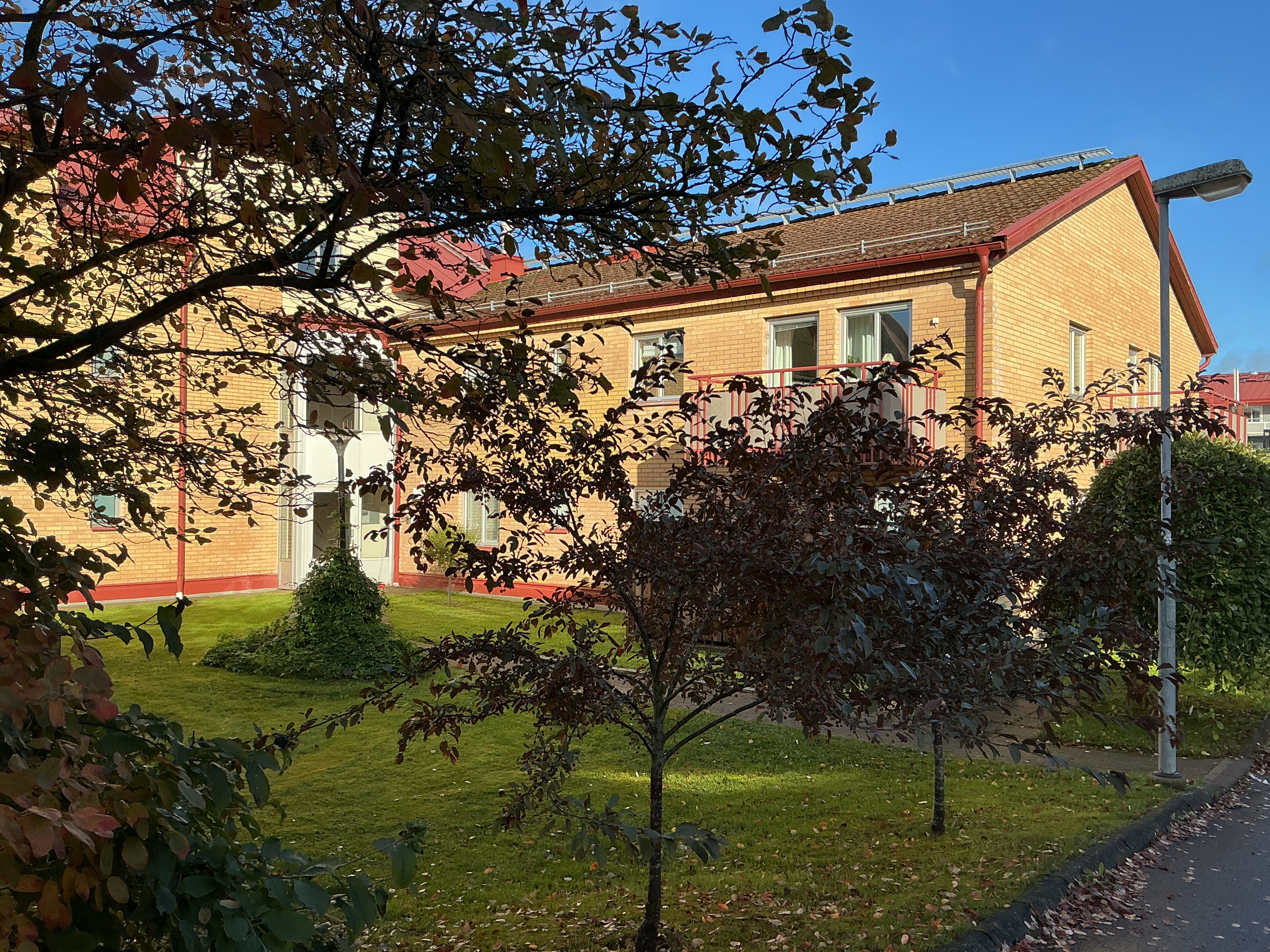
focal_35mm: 29
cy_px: 476
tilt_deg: +1.6
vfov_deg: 48.2
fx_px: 1064
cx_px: 635
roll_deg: -1.3
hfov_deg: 61.7
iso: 25
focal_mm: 3
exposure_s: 1/929
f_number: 1.8
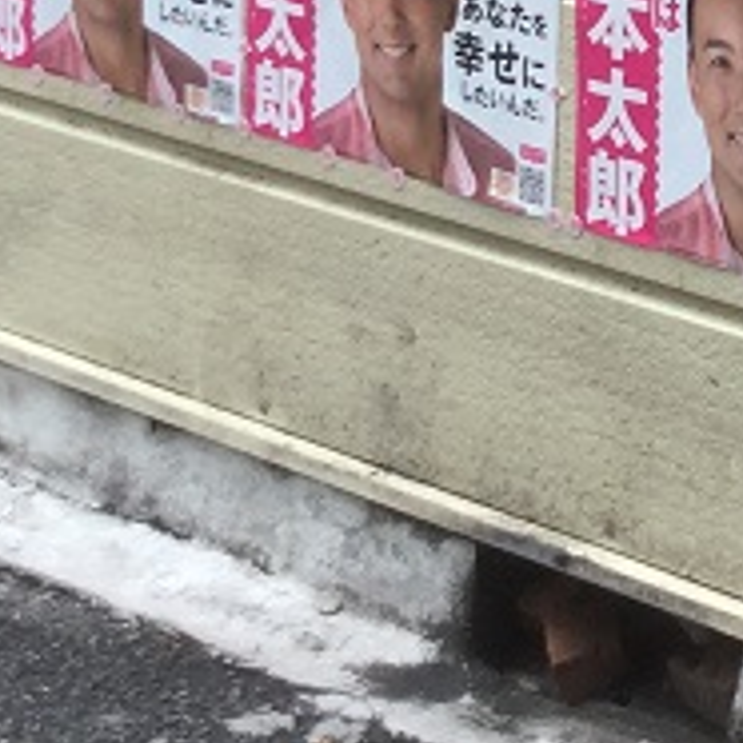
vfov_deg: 11.4
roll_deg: -1.8
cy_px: -509
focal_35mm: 144
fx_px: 3497
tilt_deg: -6.8
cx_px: 1278
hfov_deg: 11.4
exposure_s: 1/236
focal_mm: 3.3
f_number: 2.4
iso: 25
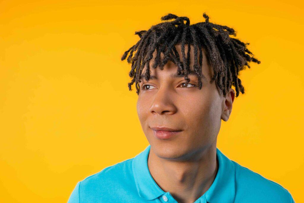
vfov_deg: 27.0
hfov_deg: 39.6
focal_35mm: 50
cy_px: 102
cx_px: 152
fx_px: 422
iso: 200
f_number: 7.1
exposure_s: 1/160
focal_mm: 50
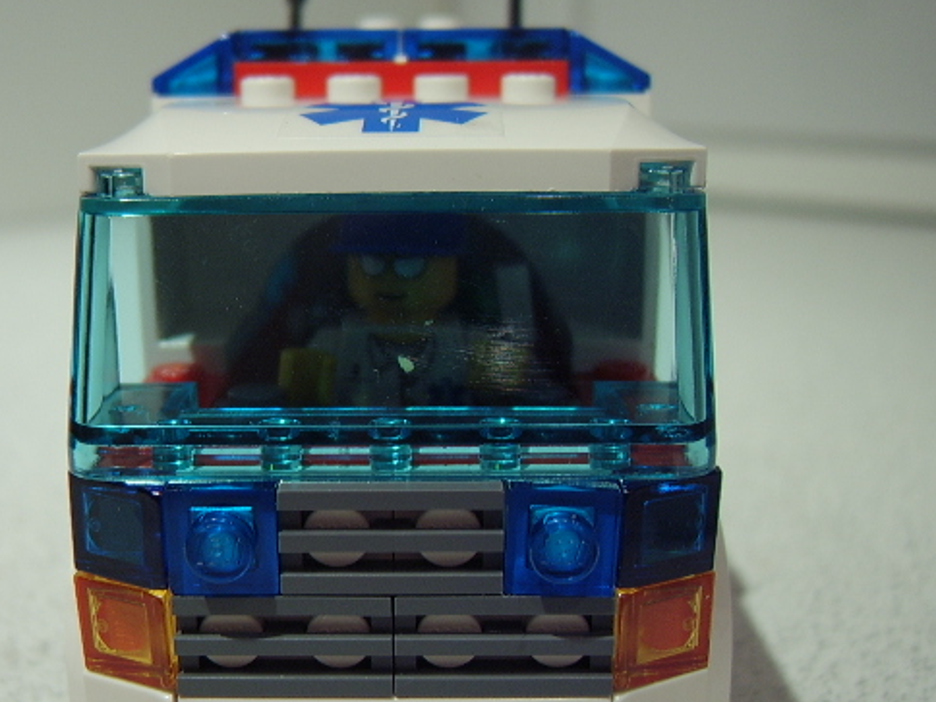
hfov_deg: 45.6
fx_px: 1109
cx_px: 391
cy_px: 410
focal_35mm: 41
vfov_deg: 35.1
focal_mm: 8.13
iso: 100
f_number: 2.7
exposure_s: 1/12
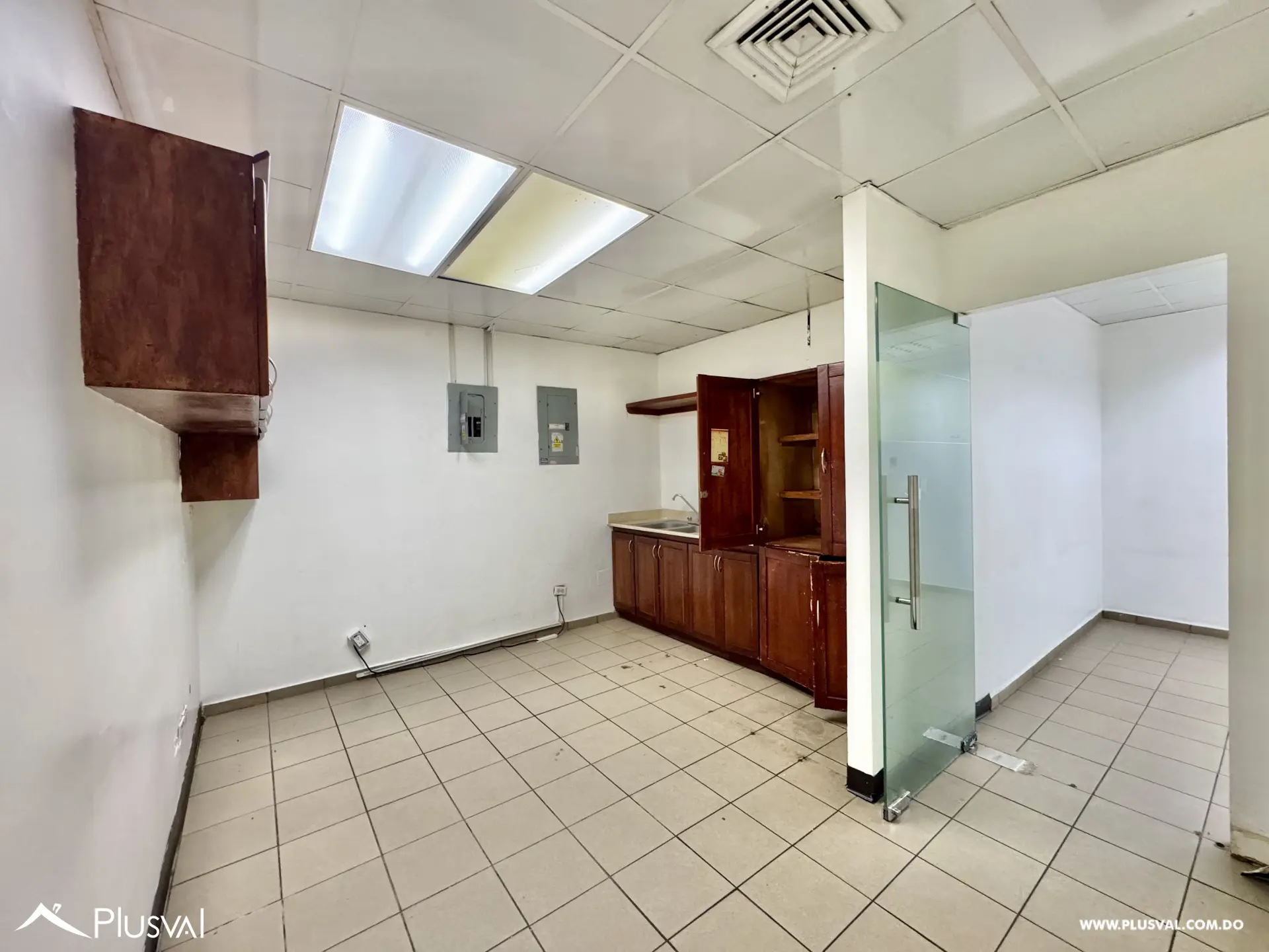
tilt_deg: -1.4
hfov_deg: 102.1
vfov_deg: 85.7
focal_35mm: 14
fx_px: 513
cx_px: 634
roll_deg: +1.1
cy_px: 476
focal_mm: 2.22
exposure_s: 1/60
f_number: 2.2
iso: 320
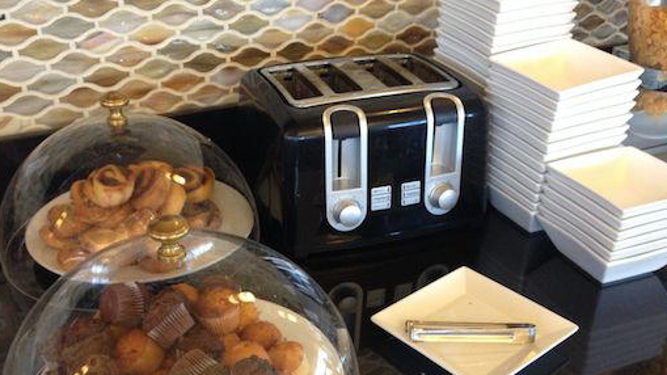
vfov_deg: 28.7
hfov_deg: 49.4
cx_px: 322
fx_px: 725
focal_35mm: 41
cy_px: 264
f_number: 2.4
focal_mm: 4.12
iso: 200
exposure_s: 1/20
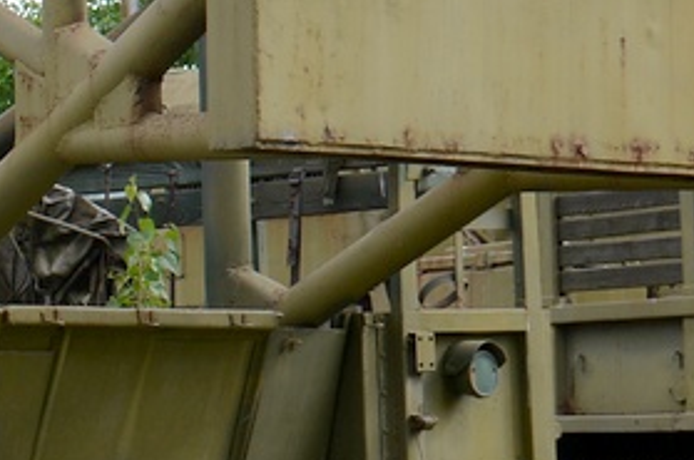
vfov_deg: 8.1
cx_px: -313
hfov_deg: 11.8
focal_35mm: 168
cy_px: 235
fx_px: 3233
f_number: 8
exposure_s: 1/250
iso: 140
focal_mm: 26
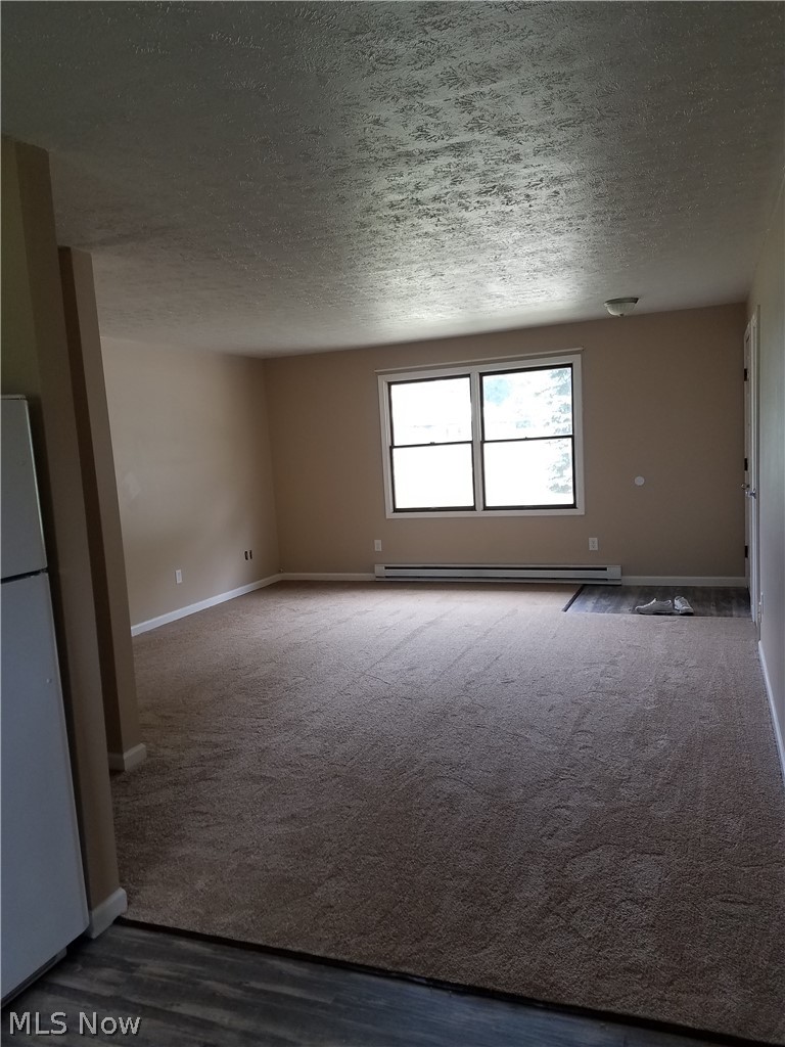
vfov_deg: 67.3
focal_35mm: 26
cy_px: 524
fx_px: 786
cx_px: 392
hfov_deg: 53.1
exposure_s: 1/120
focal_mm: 4.2
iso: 64
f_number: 1.7
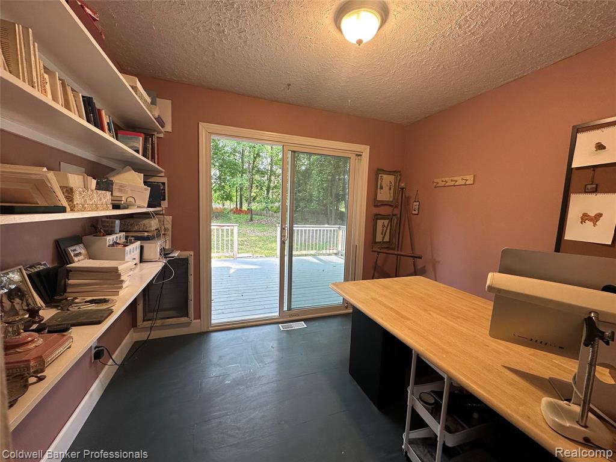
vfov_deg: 85.7
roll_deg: -2.1
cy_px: 231
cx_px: 308
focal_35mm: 14
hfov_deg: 102.1
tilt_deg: -4.4
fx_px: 249
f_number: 2.2
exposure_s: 1/120
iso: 100
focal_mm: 2.22
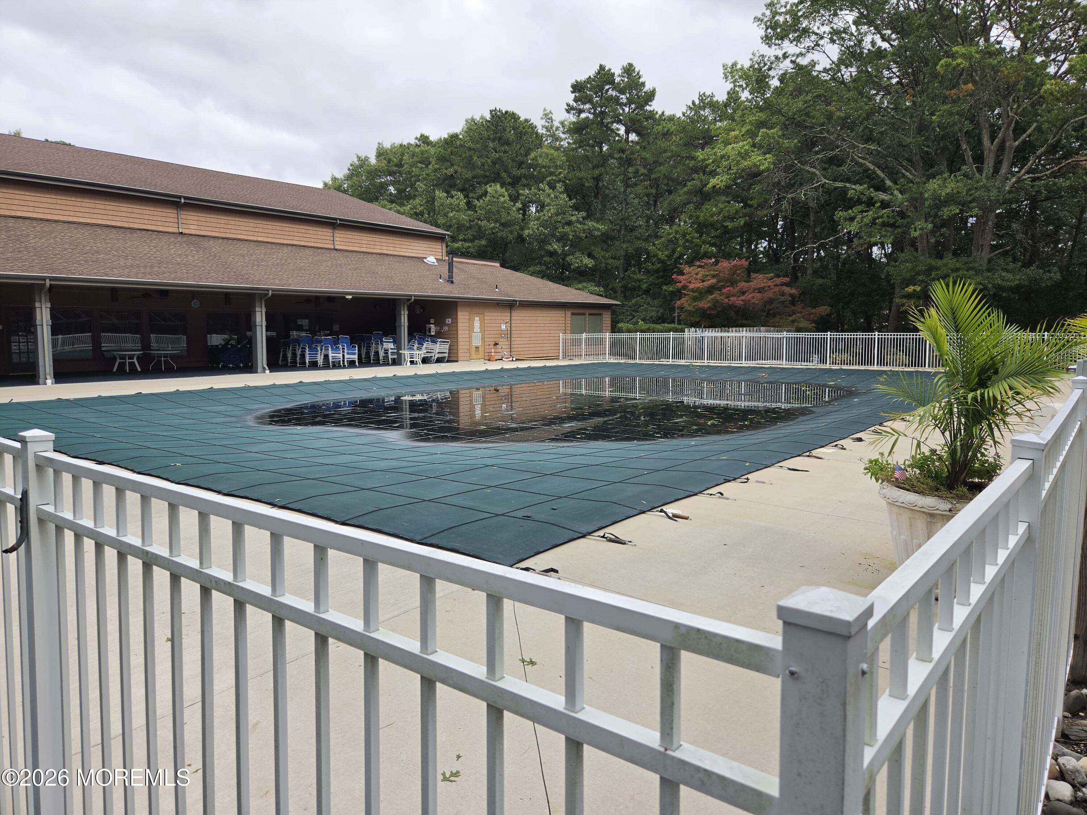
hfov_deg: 73.9
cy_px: 408
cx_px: 544
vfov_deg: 58.9
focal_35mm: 23
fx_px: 722
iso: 80
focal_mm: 5.4
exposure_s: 1/2476
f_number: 1.8
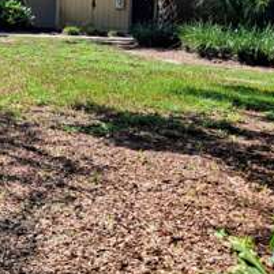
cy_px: 45
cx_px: -45
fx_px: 510
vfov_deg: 29.2
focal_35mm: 57
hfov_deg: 27.0
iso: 25
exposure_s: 1/552
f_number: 1.8
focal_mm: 4
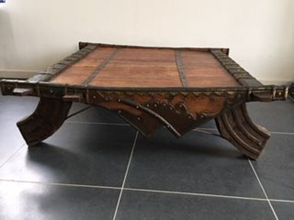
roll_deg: -0.8
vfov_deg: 48.2
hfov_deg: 61.7
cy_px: 110
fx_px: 246
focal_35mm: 29
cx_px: 147
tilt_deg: -22.5
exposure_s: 1/33
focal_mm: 4.15
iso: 200
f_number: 2.2
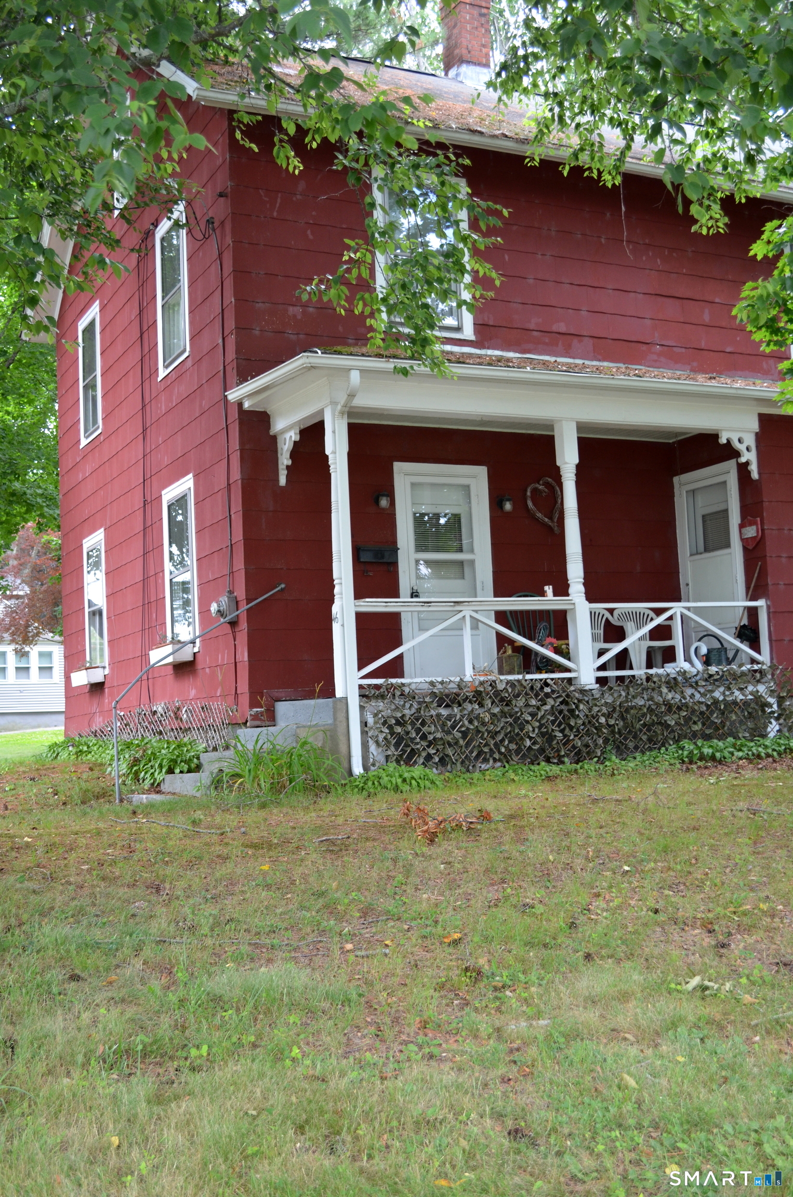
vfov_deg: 46.5
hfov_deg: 31.8
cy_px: 598
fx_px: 1394
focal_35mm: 42
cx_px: 396
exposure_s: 1/100
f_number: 5
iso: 400
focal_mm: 28
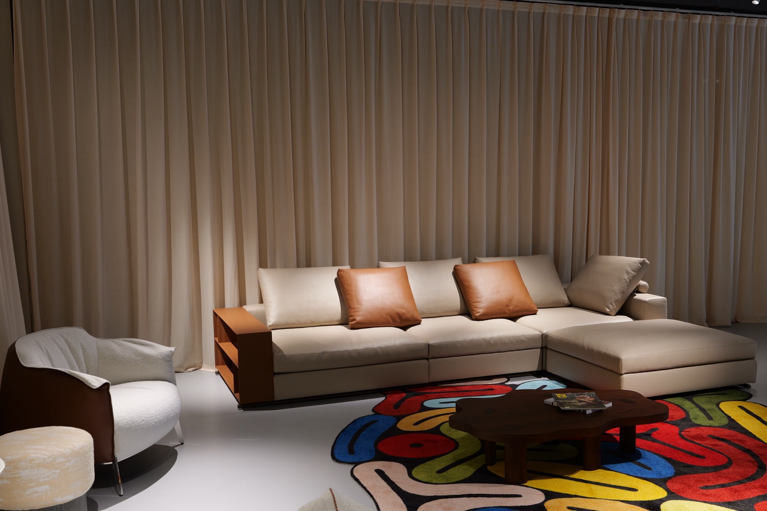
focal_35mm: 37
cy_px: 266
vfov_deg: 35.9
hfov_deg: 51.8
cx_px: 416
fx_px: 788
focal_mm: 33
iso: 1000
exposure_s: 1/40
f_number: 5.6
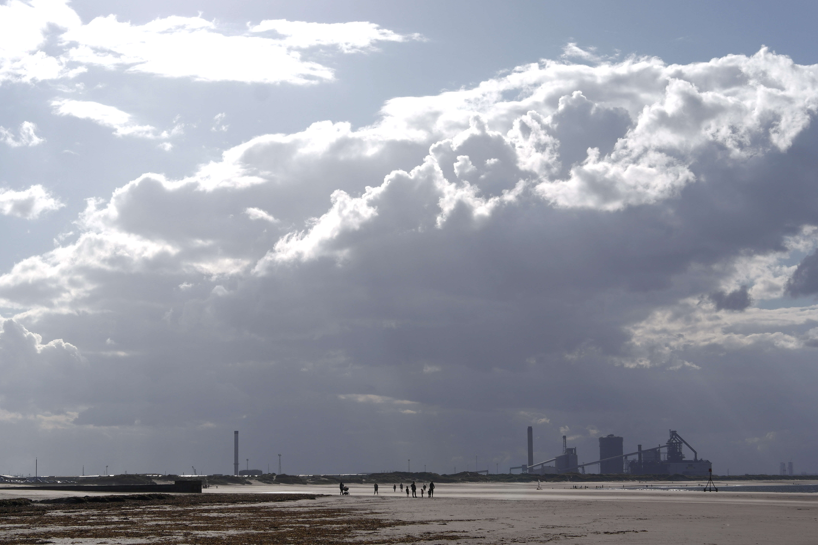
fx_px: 1749
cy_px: 272
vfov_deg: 17.7
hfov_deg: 26.3
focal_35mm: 77
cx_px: 409
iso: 100
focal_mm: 50
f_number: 10
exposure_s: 1/500
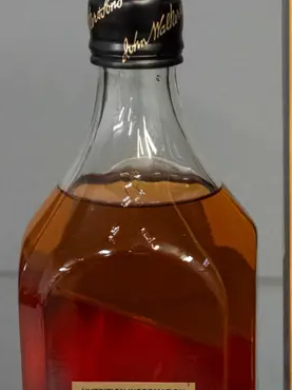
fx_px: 1745
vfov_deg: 12.6
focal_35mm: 155
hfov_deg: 9.5
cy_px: 391
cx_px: 283
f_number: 5.6
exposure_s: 1/125
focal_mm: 28
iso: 3200
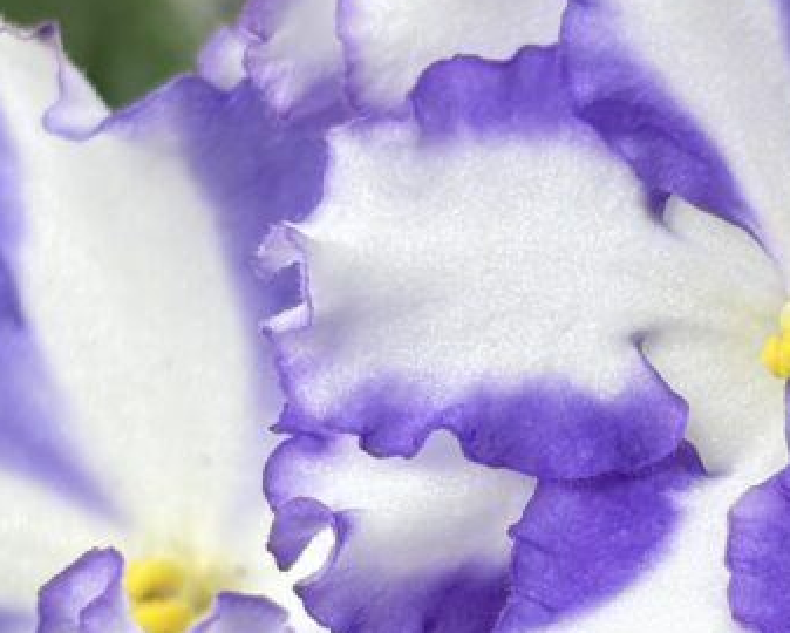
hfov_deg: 12.5
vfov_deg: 10.0
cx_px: 520
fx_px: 3603
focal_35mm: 154
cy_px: 420
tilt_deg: -21.5
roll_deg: +2.4
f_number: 1.6
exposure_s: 1/100
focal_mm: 5.96
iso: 125
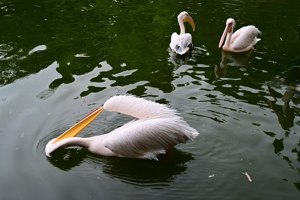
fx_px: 383
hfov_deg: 42.7
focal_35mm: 46
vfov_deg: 29.2
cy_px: 100
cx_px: 150
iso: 800
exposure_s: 1/100
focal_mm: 46
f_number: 7.1
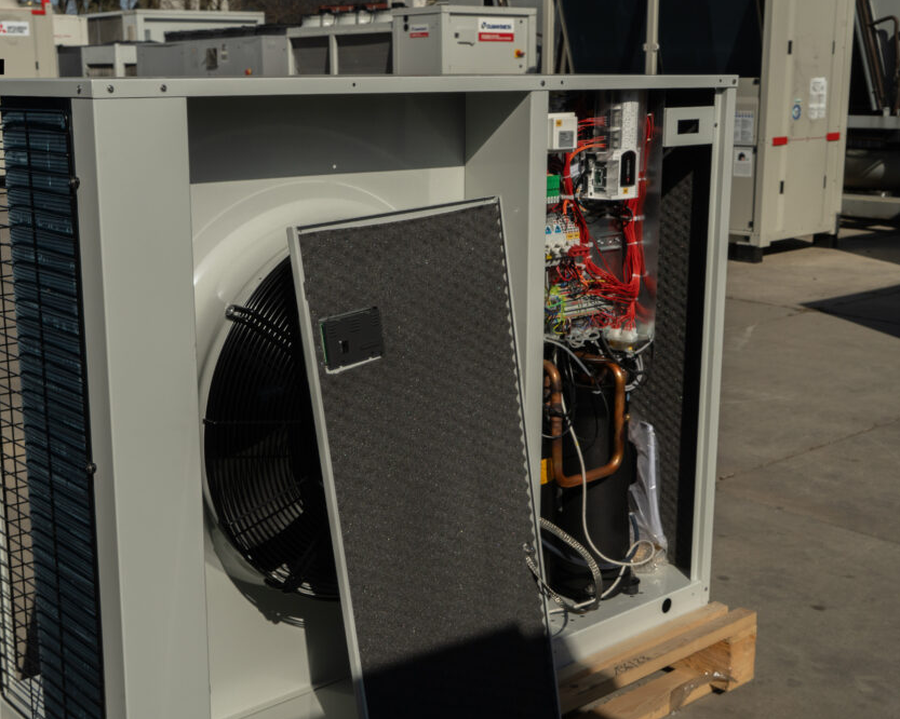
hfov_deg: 41.1
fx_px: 1198
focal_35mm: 45
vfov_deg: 33.4
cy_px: 365
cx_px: 405
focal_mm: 39
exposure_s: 1/320
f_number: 13
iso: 250
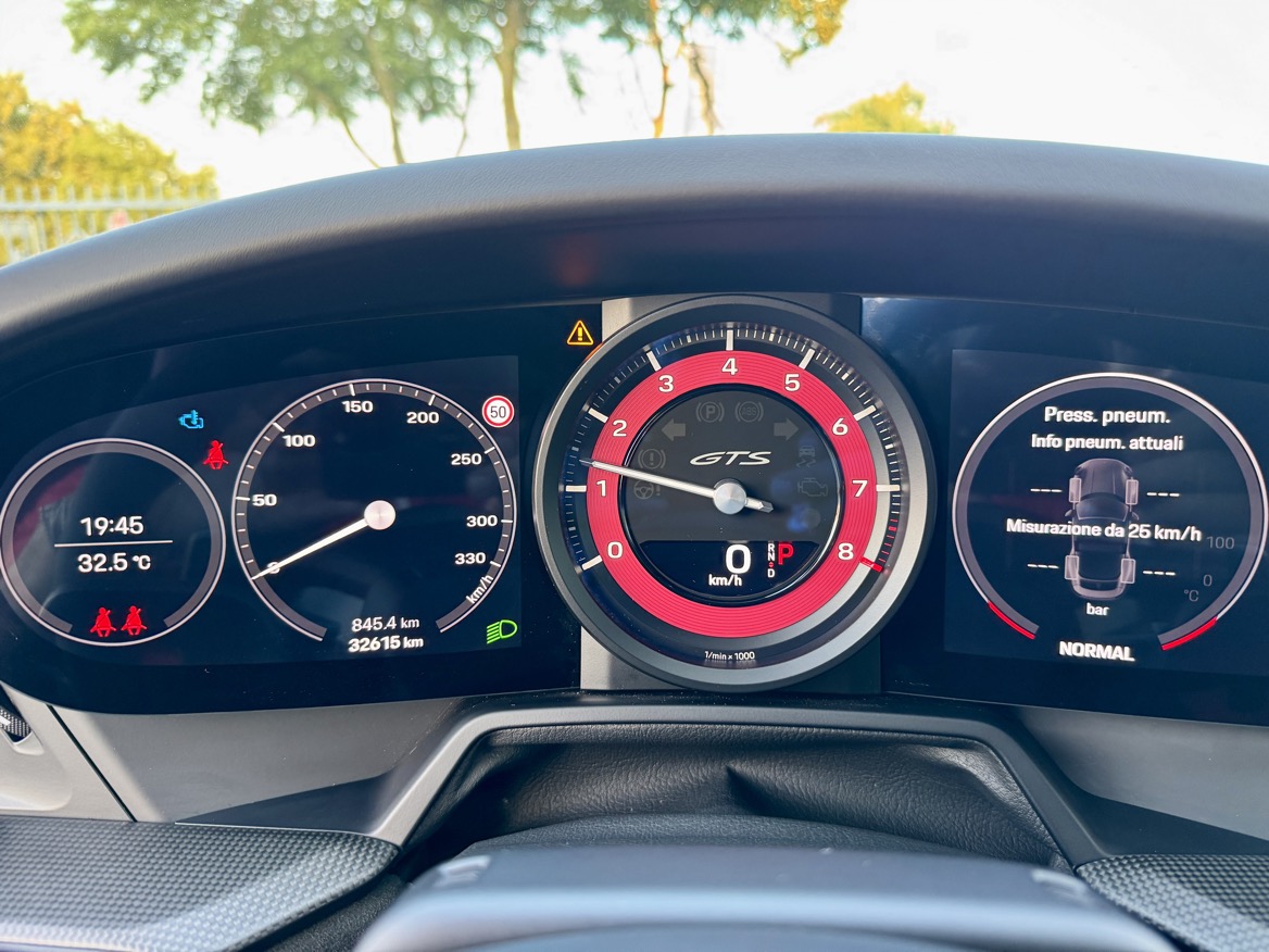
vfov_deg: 56.8
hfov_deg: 71.6
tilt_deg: -12.5
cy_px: 476
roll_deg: +0.6
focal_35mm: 24
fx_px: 880
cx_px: 634
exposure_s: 1/60
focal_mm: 6.76
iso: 250
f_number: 1.78
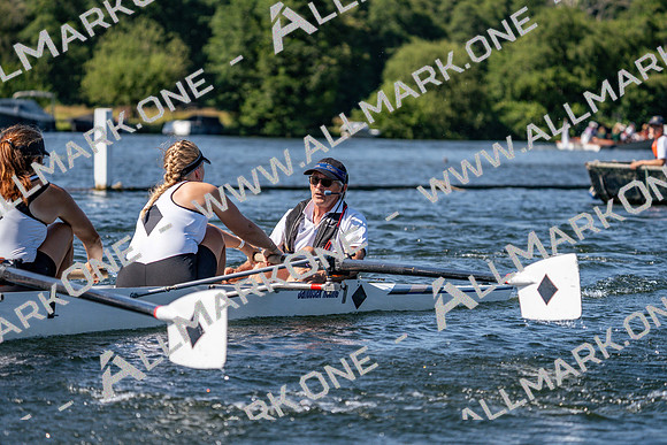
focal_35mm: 200
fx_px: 3706
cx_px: 334
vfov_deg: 6.9
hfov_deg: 10.3
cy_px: 222
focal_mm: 200
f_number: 5.6
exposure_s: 1/1600
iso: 200
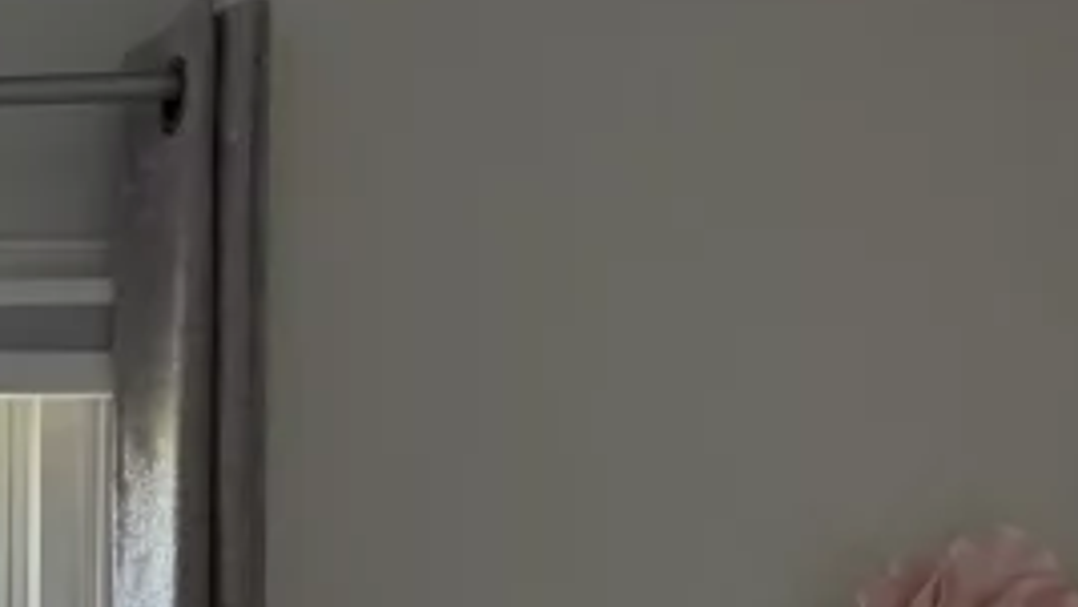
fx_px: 3346
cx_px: -479
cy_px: 1130
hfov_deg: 16.8
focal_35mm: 117
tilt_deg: -2.5
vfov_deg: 9.8
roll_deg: +0.1
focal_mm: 6.76
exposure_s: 1/232
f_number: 1.78
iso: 200
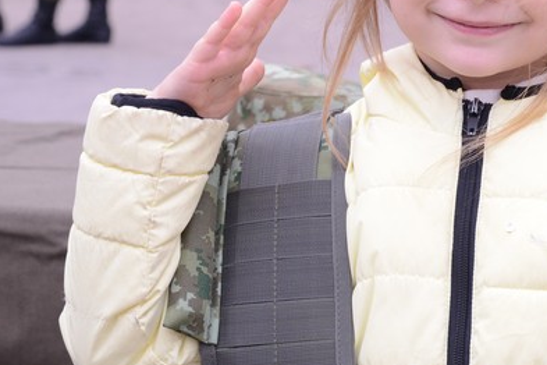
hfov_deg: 10.1
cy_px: 15
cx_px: 543
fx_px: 3084
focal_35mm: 203
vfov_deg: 6.7
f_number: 10
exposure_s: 1/320
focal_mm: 78
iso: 1000
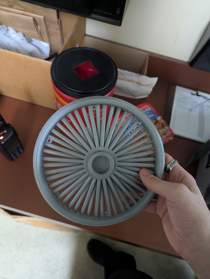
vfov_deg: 71.5
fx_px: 194
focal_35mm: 24
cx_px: 105
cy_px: 140
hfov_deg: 56.9
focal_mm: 6.81
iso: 3392
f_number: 1.85
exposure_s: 1/91.5
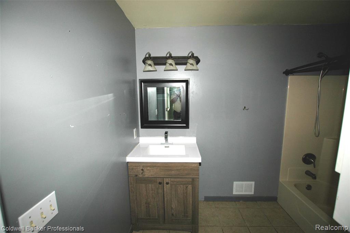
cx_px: 175
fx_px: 146
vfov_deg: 77.2
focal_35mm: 15
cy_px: 116
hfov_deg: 100.5
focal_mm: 10
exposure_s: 1/60
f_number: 4
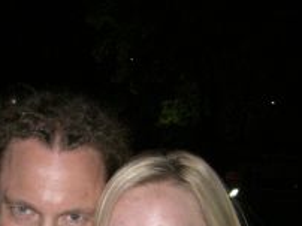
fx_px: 706
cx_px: 81
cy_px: 239
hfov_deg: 23.9
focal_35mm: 81
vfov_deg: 17.6
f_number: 2.7
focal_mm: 6.2
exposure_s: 1/60
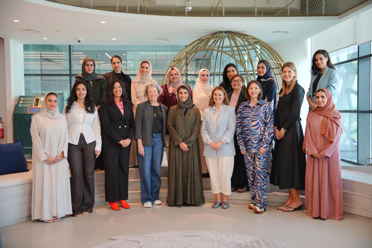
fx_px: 403
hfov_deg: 49.6
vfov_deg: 34.2
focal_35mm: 39
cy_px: 124
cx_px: 186
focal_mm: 39
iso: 500
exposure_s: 1/100
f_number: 2.8
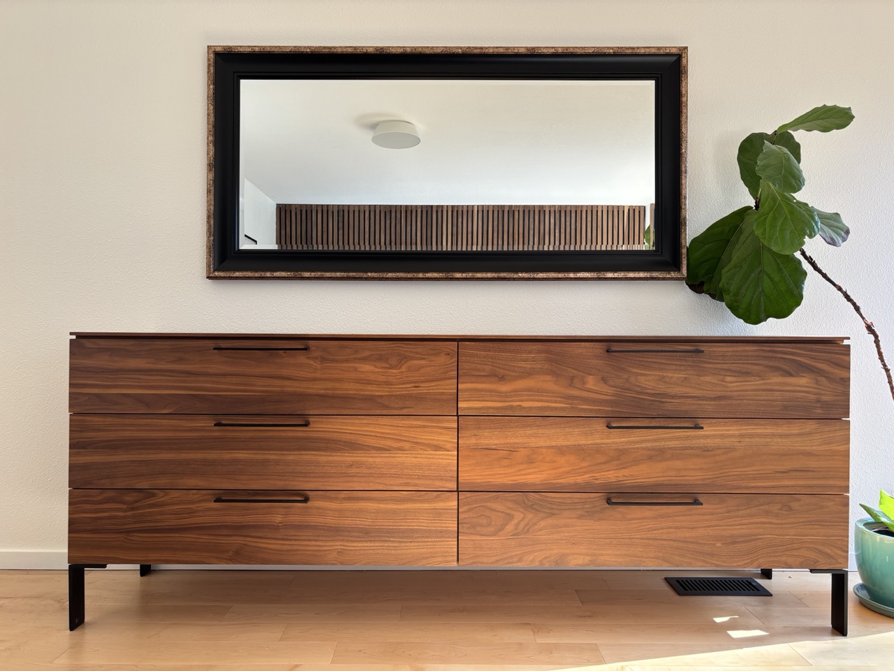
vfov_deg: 53.1
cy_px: 336
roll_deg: -0.1
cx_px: 447
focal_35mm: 26
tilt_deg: +0.4
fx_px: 671
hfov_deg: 67.3
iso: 50
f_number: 1.6
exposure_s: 1/121
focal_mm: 5.96
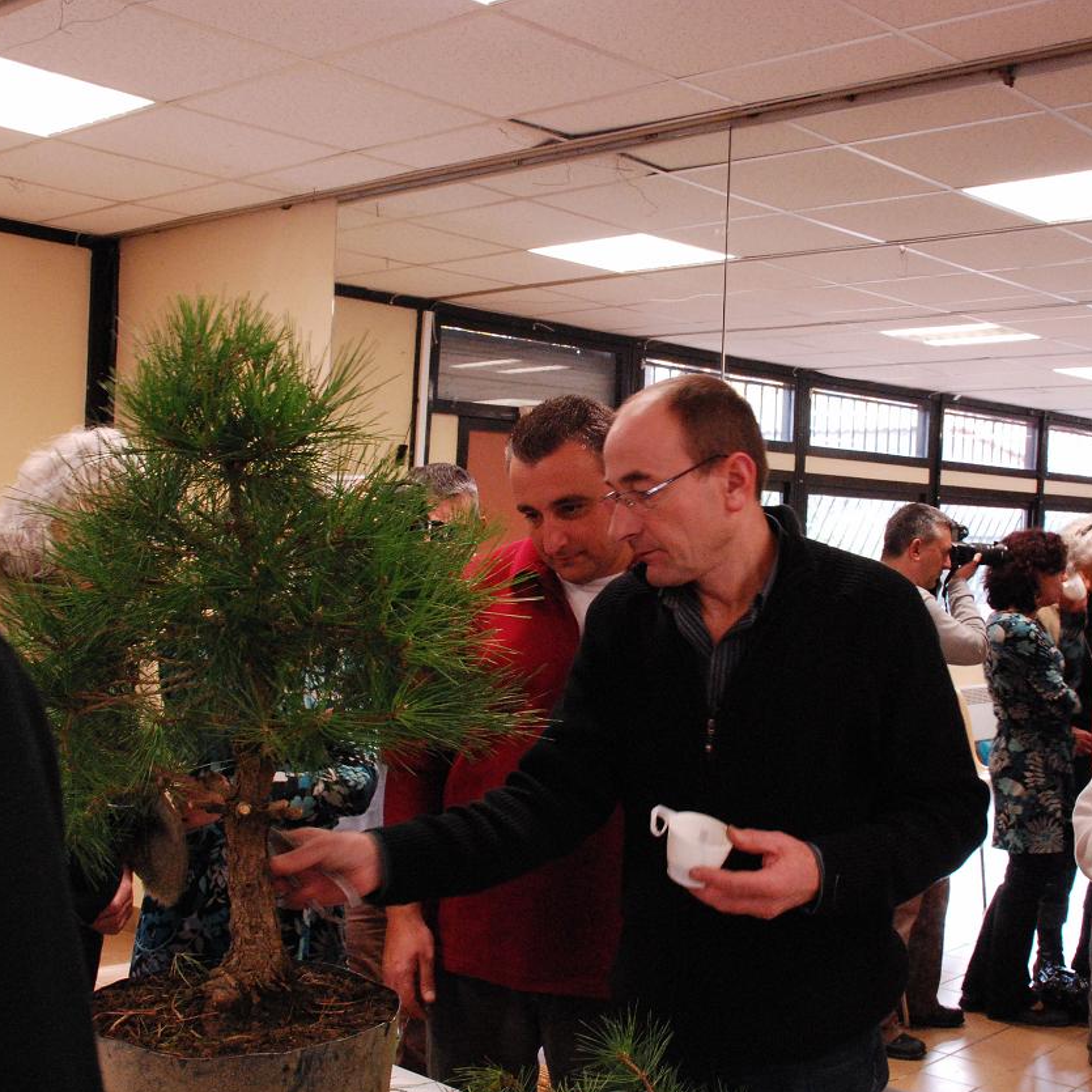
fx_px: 1535
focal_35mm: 43
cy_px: 557
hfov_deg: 39.1
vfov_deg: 39.2
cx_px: 636
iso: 1600
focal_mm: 22
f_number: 11
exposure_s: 1/13
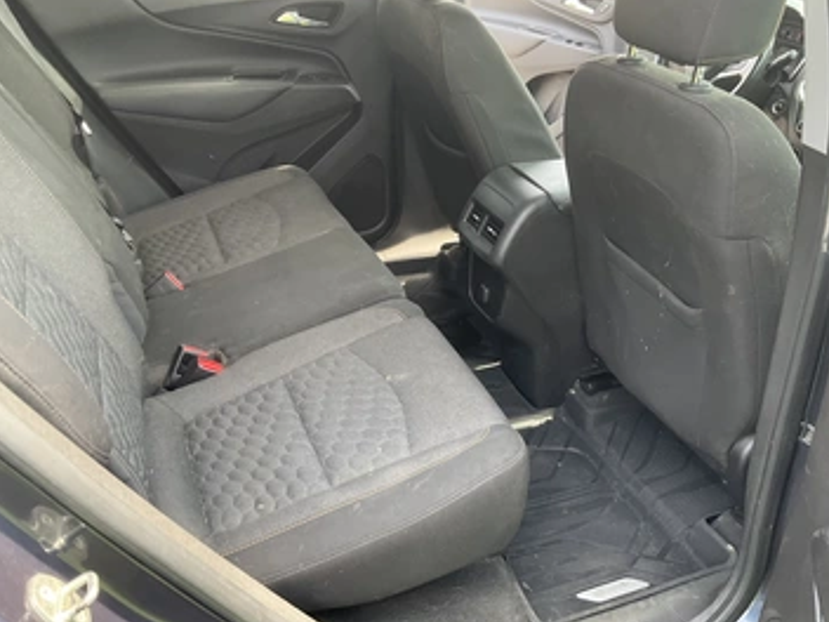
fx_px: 790
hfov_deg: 55.2
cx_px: 466
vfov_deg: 42.9
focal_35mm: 33
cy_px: 342
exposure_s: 1/122
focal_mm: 3
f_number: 1.8
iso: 64
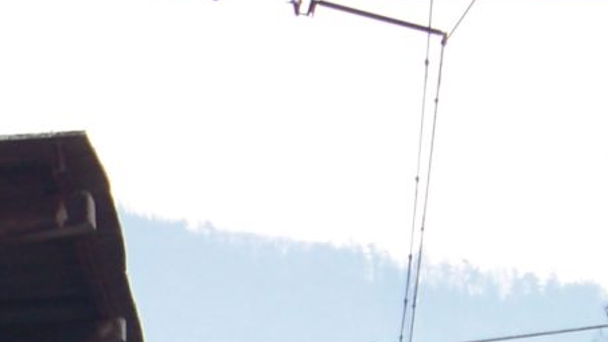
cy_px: 652
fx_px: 4932
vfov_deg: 3.9
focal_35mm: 306
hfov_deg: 7.0
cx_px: -196
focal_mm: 10.5
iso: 64
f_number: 3.2
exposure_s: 1/40
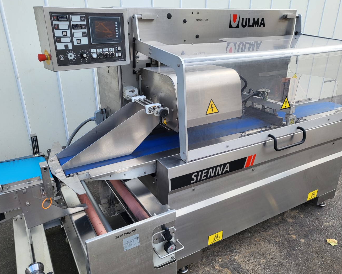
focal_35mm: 28
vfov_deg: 51.5
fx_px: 283
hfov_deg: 62.2
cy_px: 138
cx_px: 173
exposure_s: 1/524
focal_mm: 4.25
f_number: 1.8
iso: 50
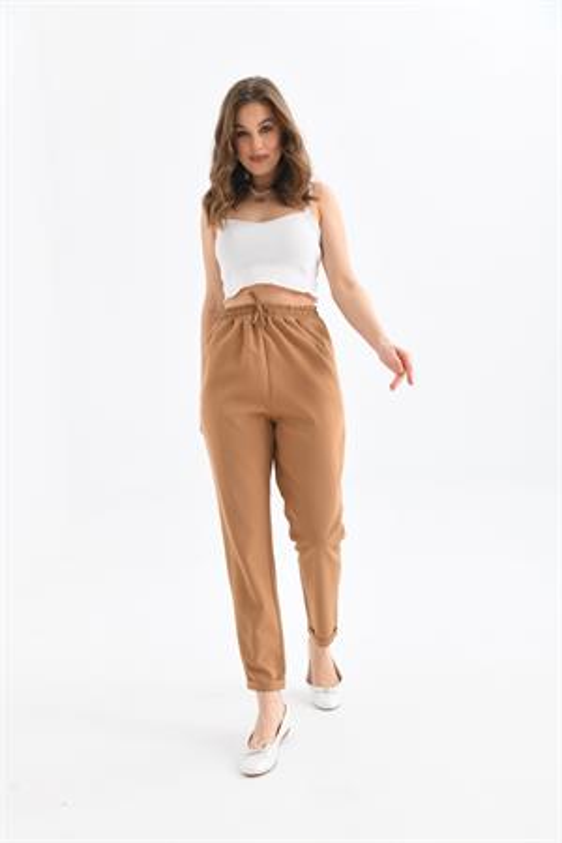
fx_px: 890
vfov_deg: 50.7
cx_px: 281
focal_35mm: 38
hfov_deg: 35.1
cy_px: 422
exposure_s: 1/125
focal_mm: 38
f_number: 6.3
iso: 160
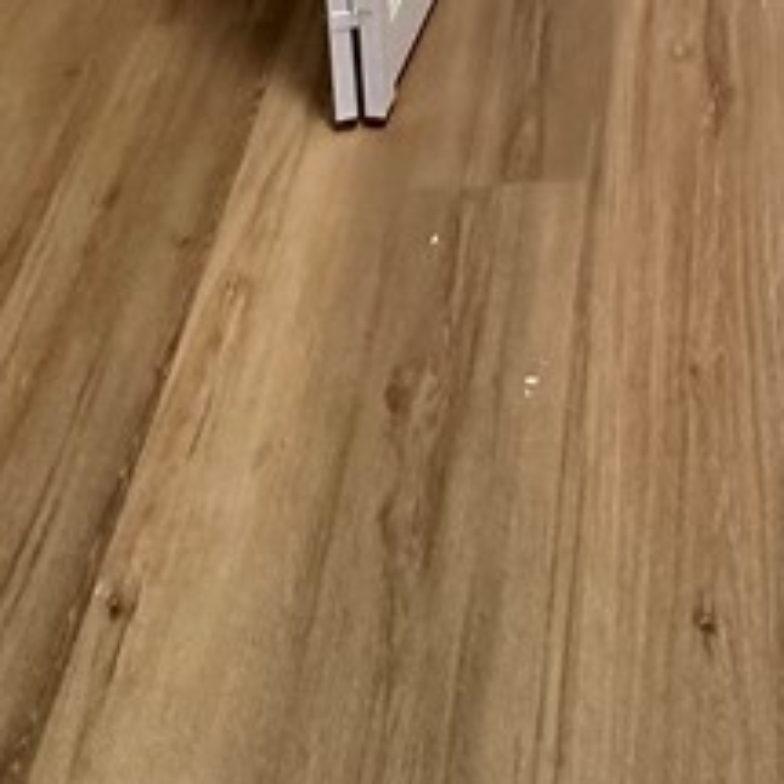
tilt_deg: -13.0
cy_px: -875
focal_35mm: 59
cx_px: 788
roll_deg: +0.4
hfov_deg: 27.4
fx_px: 1512
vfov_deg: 17.6
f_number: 2.2
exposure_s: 1/120
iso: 320
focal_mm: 2.22
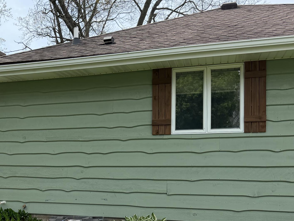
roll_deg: +0.3
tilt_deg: -0.8
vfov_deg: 28.1
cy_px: 167
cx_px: 42
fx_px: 433
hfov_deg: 35.7
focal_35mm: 51
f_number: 1.78
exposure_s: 1/3425
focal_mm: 6.76
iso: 100
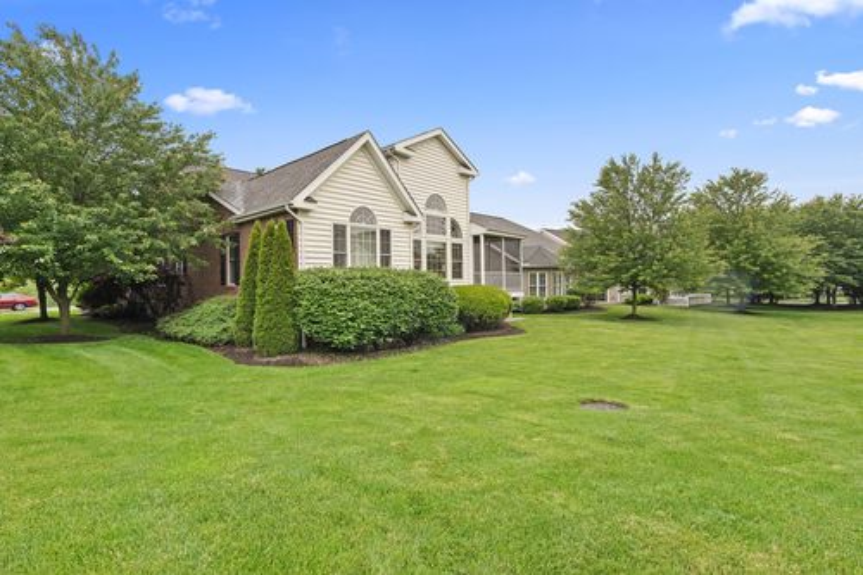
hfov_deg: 96.8
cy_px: 288
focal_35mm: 16
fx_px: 383
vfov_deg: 73.7
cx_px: 432
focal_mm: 16
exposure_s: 1/15
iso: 400
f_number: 9
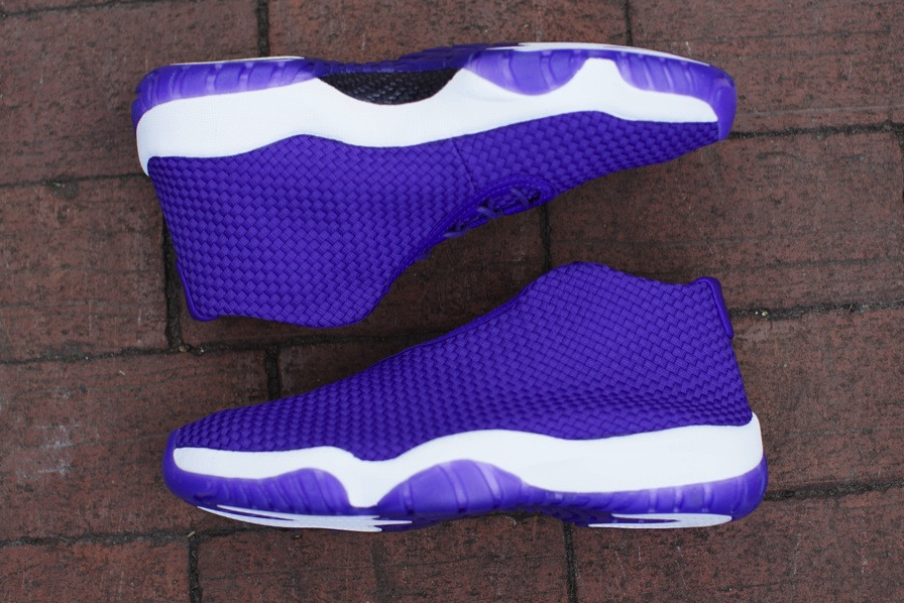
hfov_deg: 37.5
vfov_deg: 25.5
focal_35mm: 53
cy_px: 286
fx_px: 1331
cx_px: 461
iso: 125
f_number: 4
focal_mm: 50
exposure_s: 1/500
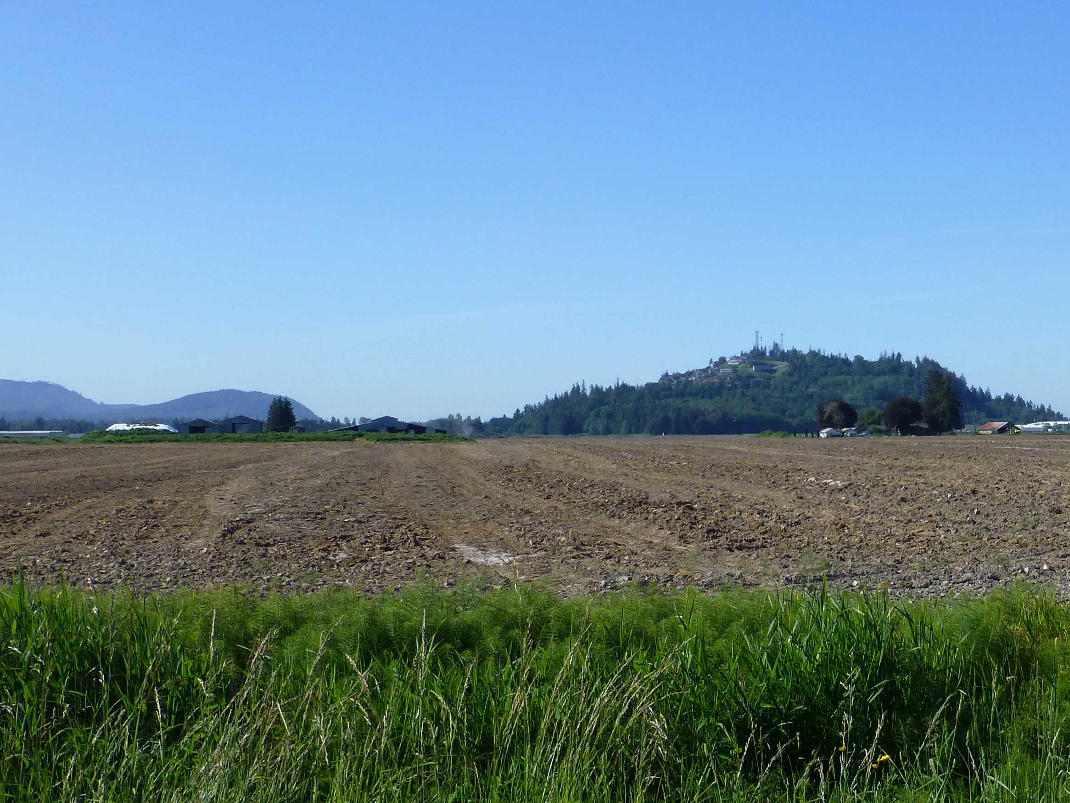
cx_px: 823
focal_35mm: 63
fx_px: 1948
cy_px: 388
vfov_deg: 23.3
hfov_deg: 30.1
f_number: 3.7
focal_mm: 6.1
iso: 100
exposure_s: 1/1000
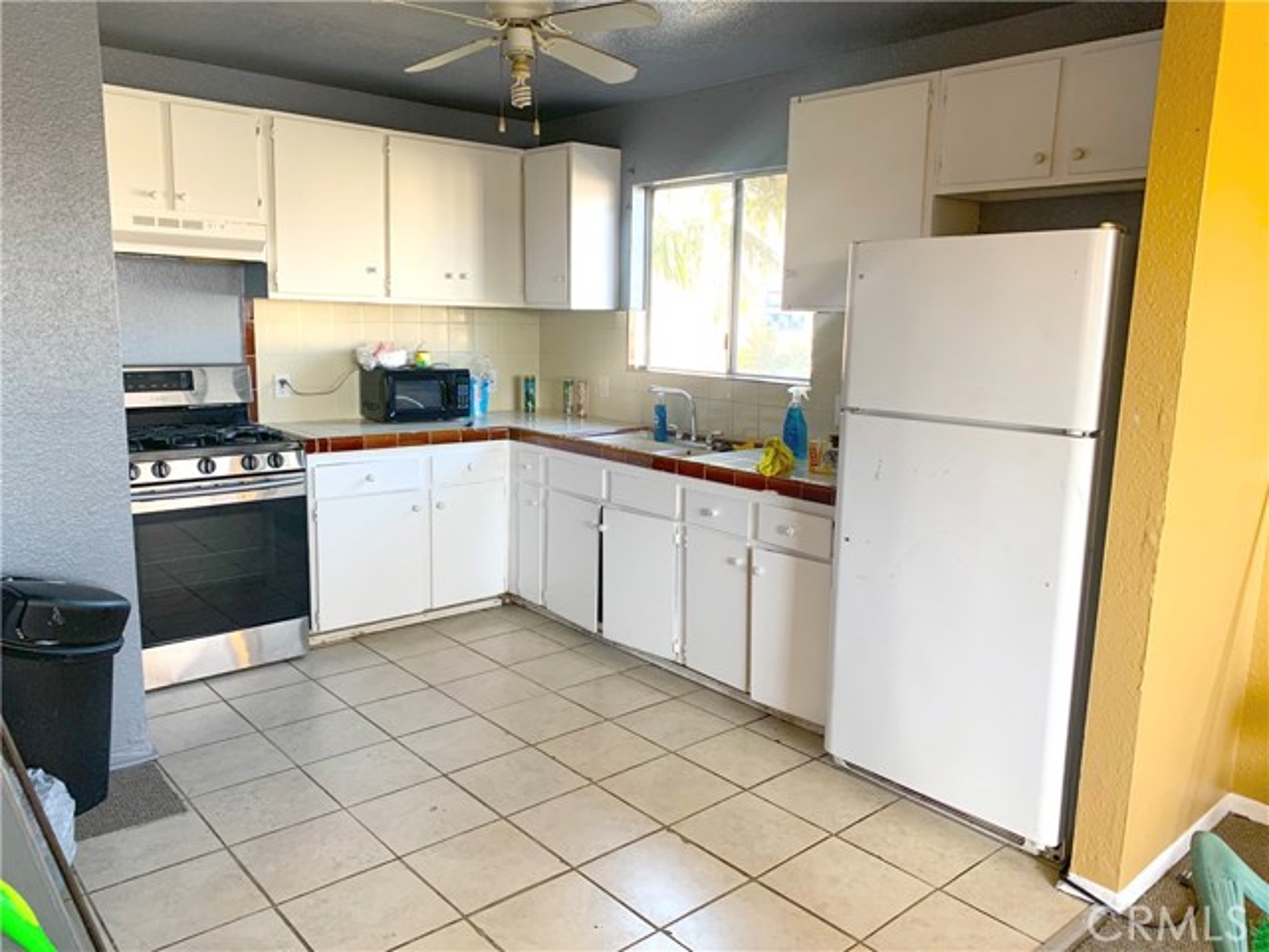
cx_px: 634
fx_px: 953
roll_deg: -2.0
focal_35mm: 26
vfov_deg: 53.1
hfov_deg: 67.3
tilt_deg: -9.4
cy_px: 476
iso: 100
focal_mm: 4.25
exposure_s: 1/97
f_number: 1.8
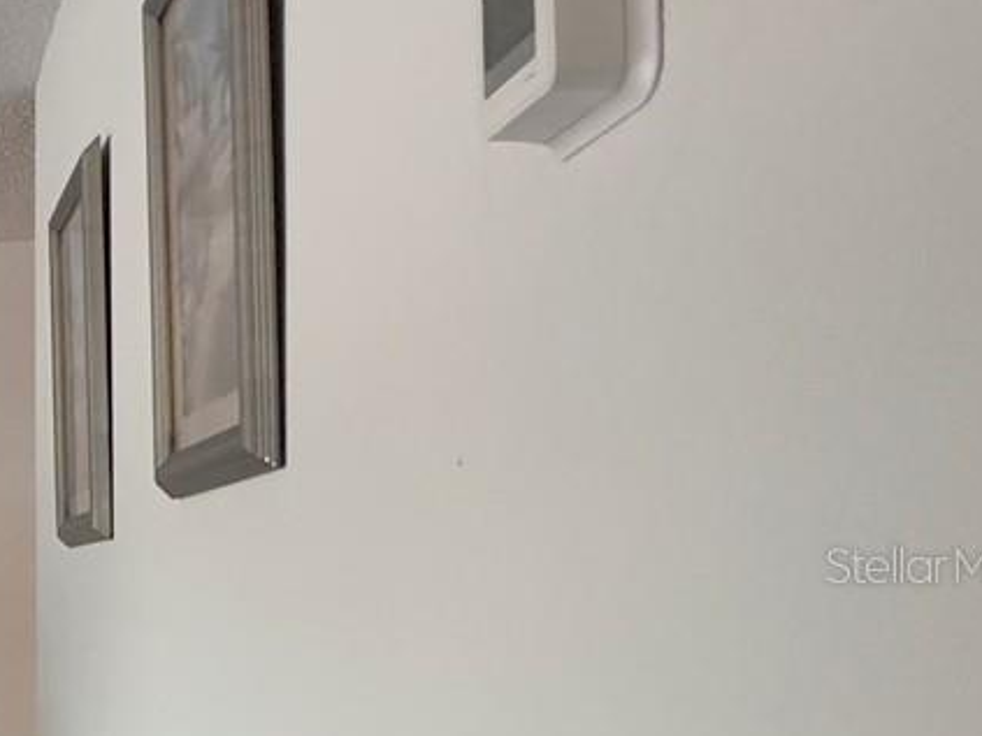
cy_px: 564
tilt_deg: +1.8
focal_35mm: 53
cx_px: -813
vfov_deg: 27.1
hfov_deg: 21.7
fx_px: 1503
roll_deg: -0.3
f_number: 2.2
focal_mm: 2.22
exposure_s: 1/120
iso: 250
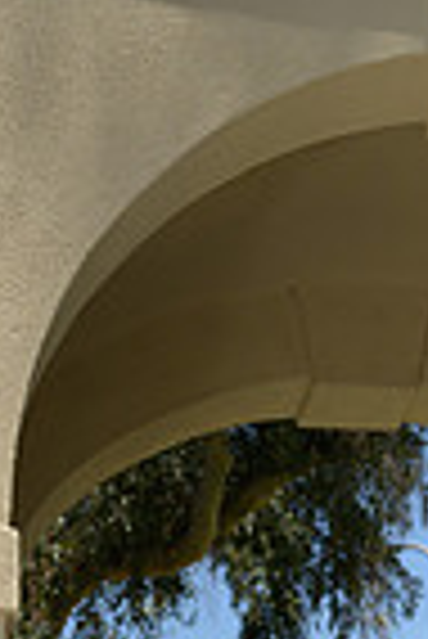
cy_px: 896
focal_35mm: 133
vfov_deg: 14.6
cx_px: 518
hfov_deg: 10.2
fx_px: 2366
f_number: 4
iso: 800
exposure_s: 1/8000
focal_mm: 42
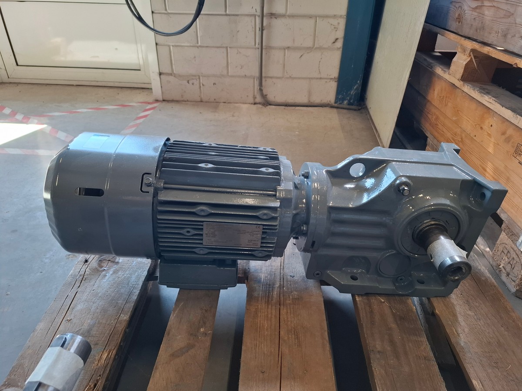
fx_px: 347
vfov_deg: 58.9
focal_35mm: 23
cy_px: 196
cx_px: 261
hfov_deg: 73.9
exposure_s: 1/100
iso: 250
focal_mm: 5.54
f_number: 1.8
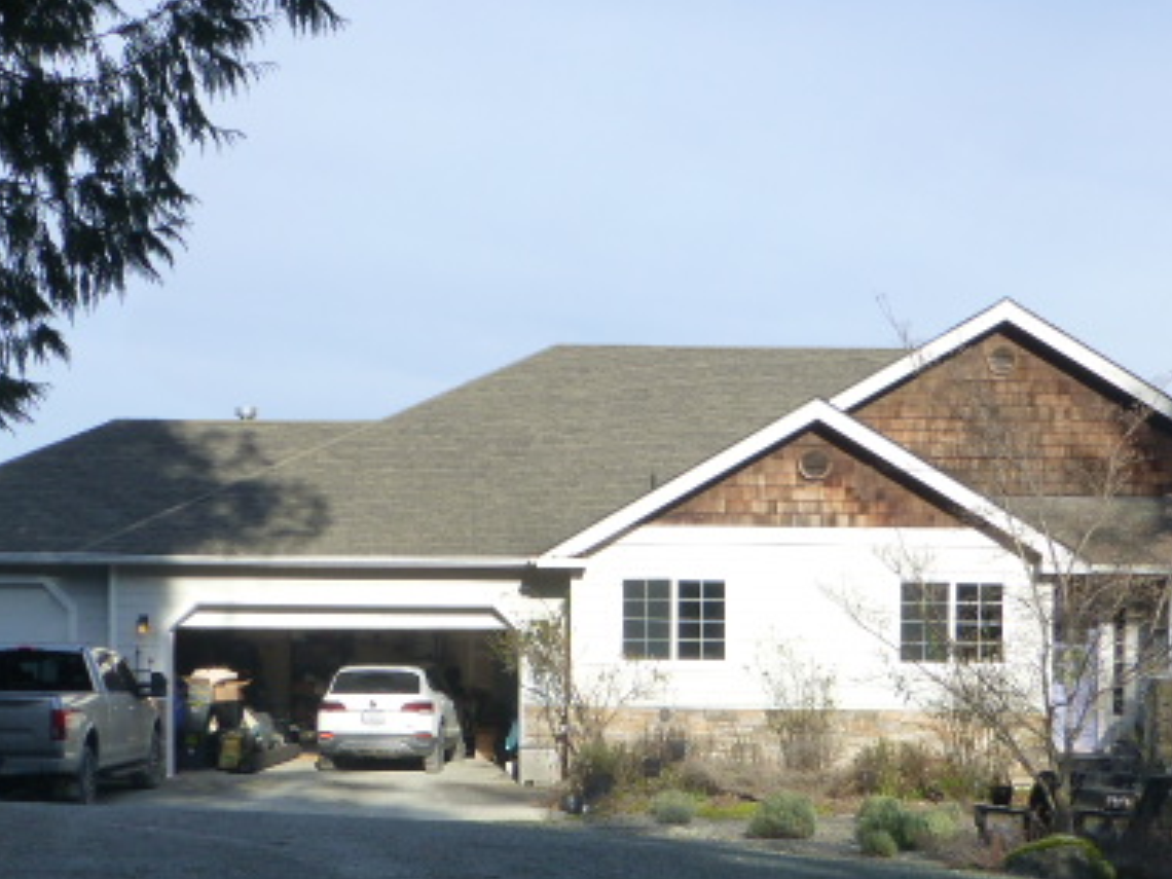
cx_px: 679
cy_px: 688
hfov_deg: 28.1
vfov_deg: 21.1
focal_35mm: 69
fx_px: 2336
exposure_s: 1/640
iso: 160
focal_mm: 7.4
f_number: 3.9
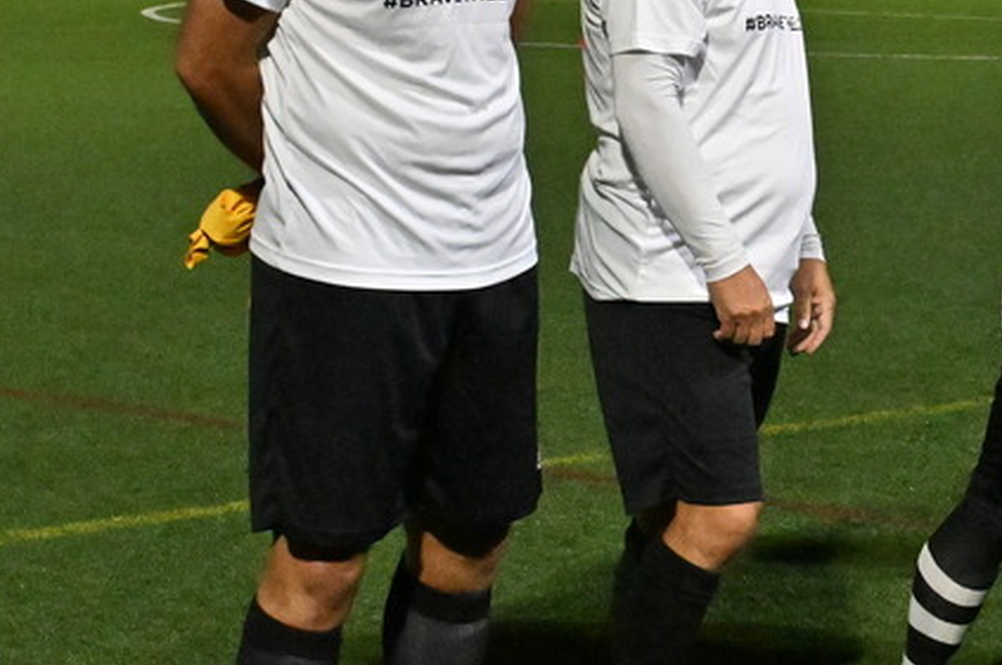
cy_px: 204
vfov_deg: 9.6
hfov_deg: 14.2
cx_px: 1094
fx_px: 3948
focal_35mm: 142
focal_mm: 40
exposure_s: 1/400
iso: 8000
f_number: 6.3
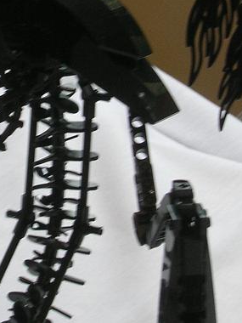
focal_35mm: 198
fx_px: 1846
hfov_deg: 7.5
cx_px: 7
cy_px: 81
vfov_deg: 10.0
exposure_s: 1/34.3
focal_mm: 9.7
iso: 50
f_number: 3.5
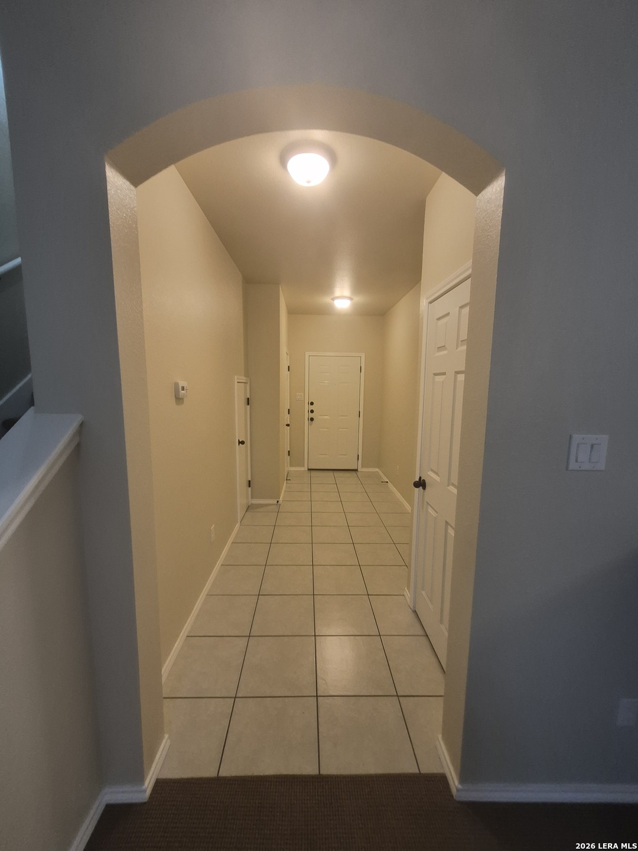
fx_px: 319
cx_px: 319
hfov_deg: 89.9
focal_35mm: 13
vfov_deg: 106.2
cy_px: 426
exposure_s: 1/60
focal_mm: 1.74
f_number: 2.2
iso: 250
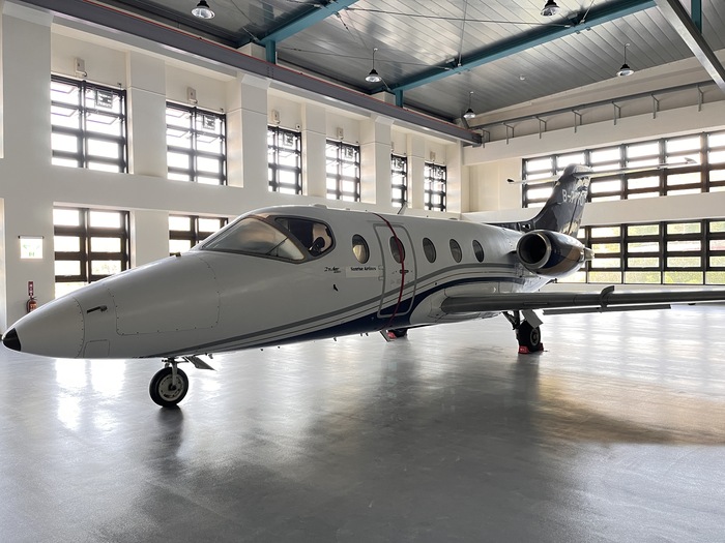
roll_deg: +0.4
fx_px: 545
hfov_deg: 67.3
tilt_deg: -1.5
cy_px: 272
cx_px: 362
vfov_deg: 53.1
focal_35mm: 26
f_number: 1.6
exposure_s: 1/60
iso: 320
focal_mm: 5.1
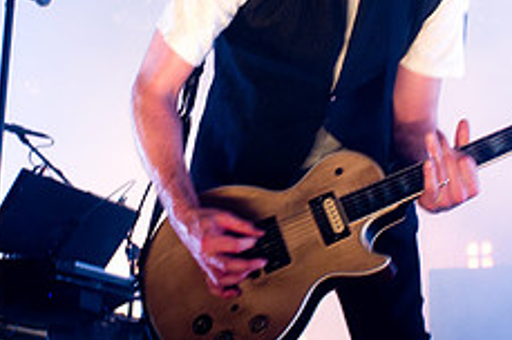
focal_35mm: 76
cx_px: 224
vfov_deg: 17.9
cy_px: 144
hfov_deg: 26.7
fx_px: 1079
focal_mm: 20
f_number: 3.5
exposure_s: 1/160
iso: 1000
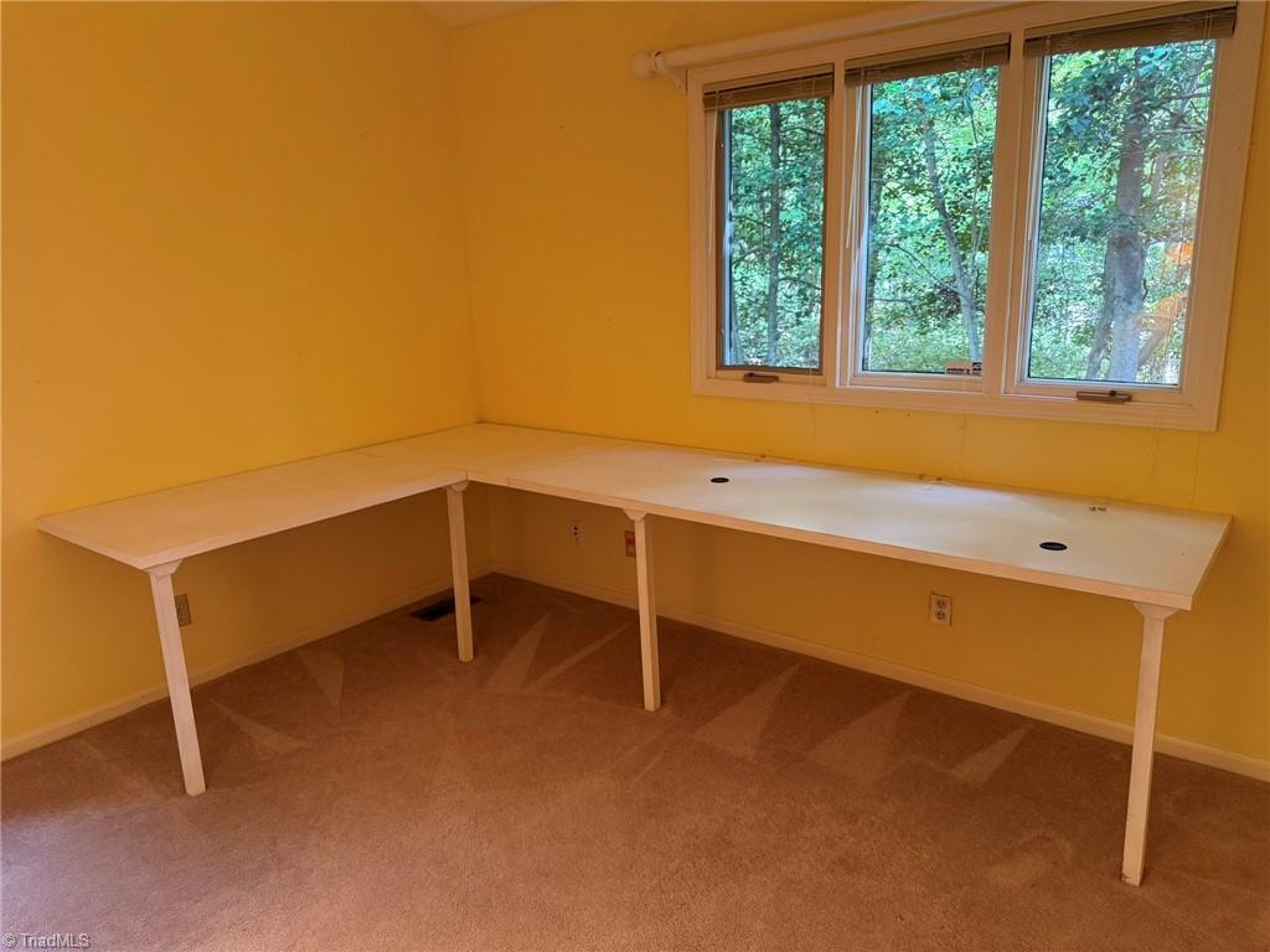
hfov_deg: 71.6
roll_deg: +2.3
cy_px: 476
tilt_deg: -13.7
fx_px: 881
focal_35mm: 24
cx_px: 635
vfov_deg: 56.8
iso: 320
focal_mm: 6.76
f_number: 1.78
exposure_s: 1/60
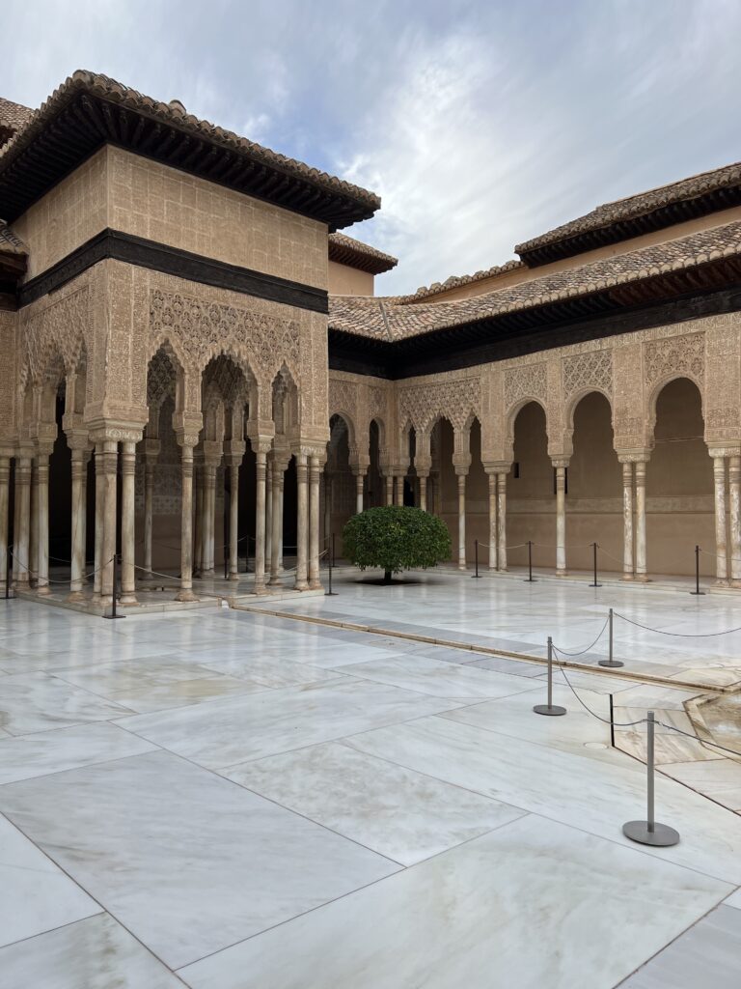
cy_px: 494
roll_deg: +1.1
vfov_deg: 67.3
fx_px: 742
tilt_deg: +1.0
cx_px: 370
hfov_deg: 53.1
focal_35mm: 26
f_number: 1.5
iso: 50
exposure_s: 1/1029
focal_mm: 5.7
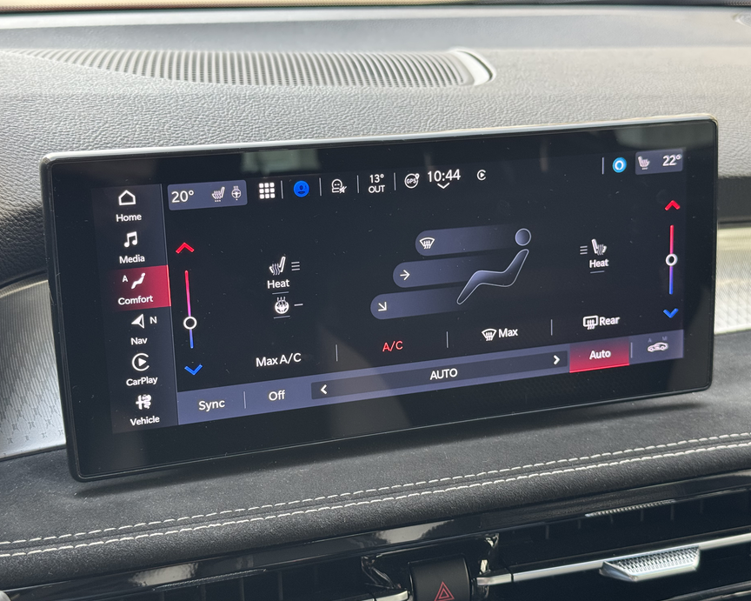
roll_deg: -1.5
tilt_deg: -18.9
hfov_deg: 36.7
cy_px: 296
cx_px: 380
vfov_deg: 29.7
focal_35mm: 51
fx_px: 1133
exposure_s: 1/121
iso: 80
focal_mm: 6.76
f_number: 1.78
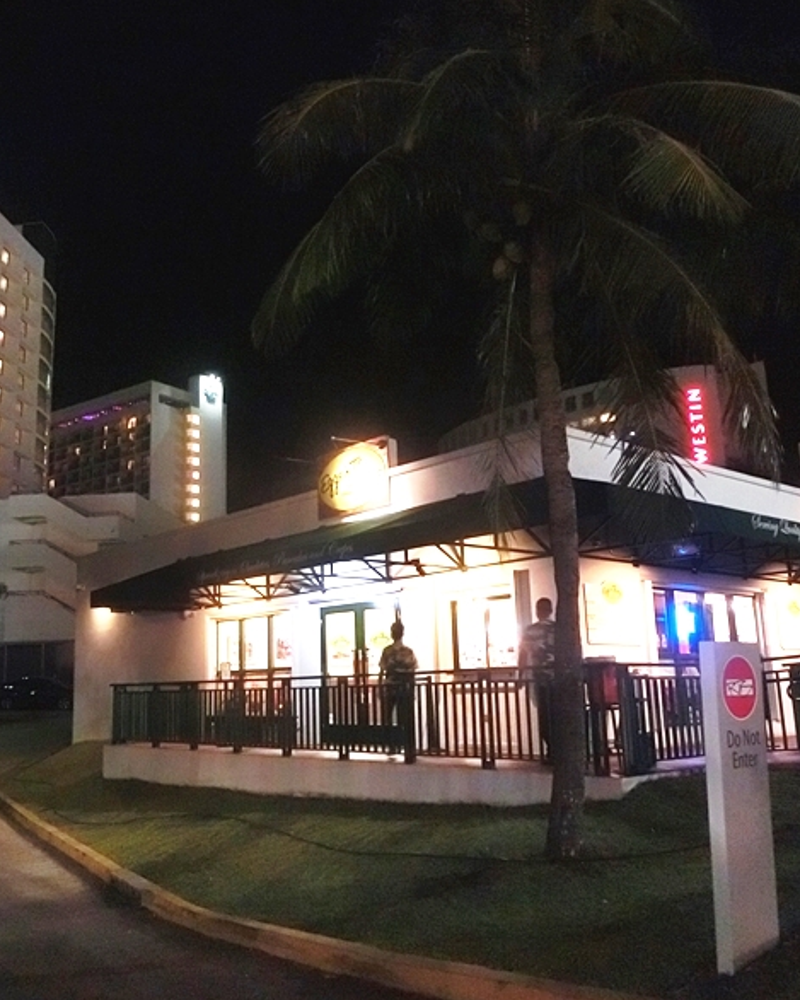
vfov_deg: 55.7
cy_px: 491
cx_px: 299
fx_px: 947
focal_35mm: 32
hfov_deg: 45.4
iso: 1250
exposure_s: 1/30
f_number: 3
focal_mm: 4.24
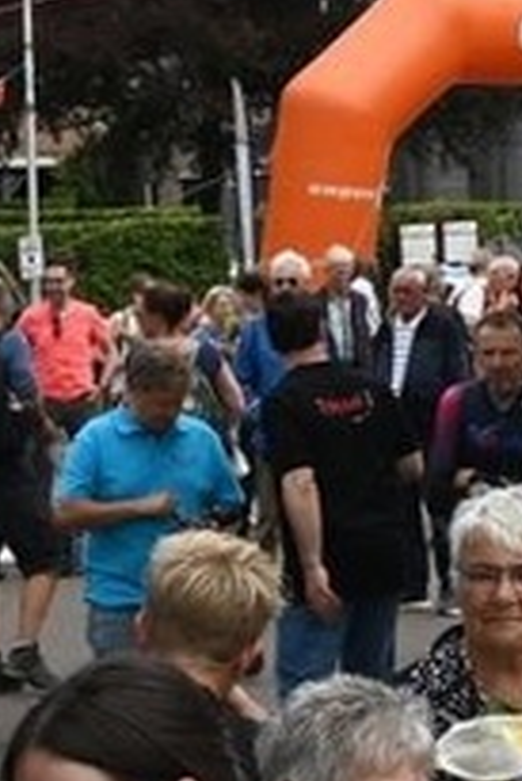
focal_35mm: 212
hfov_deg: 6.3
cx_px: 953
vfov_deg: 9.6
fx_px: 4603
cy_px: -19
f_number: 6.3
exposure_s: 1/320
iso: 100
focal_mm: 29
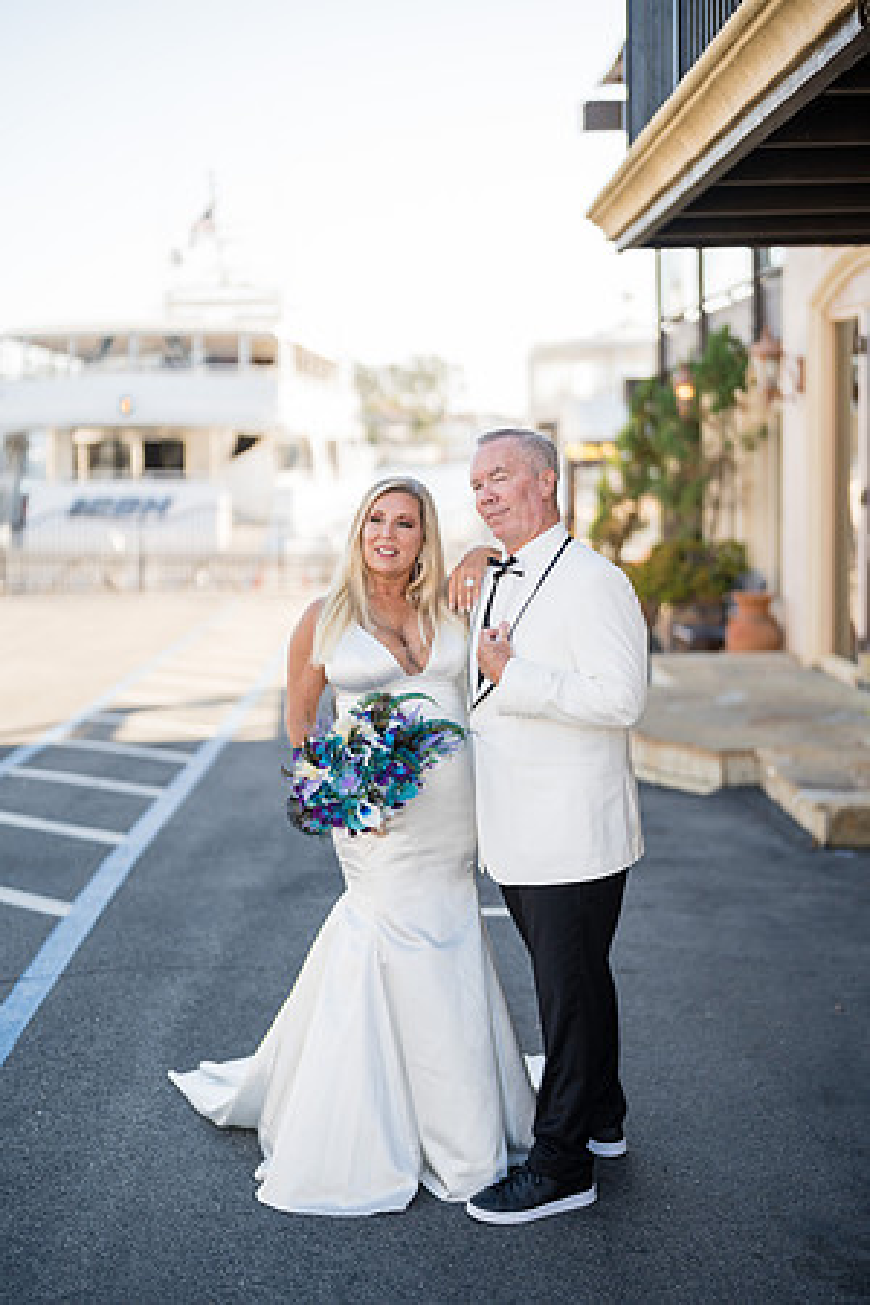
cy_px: 652
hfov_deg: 27.0
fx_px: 1812
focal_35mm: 50
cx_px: 435
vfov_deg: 39.6
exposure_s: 1/2000
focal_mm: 50
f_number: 1.2
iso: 125
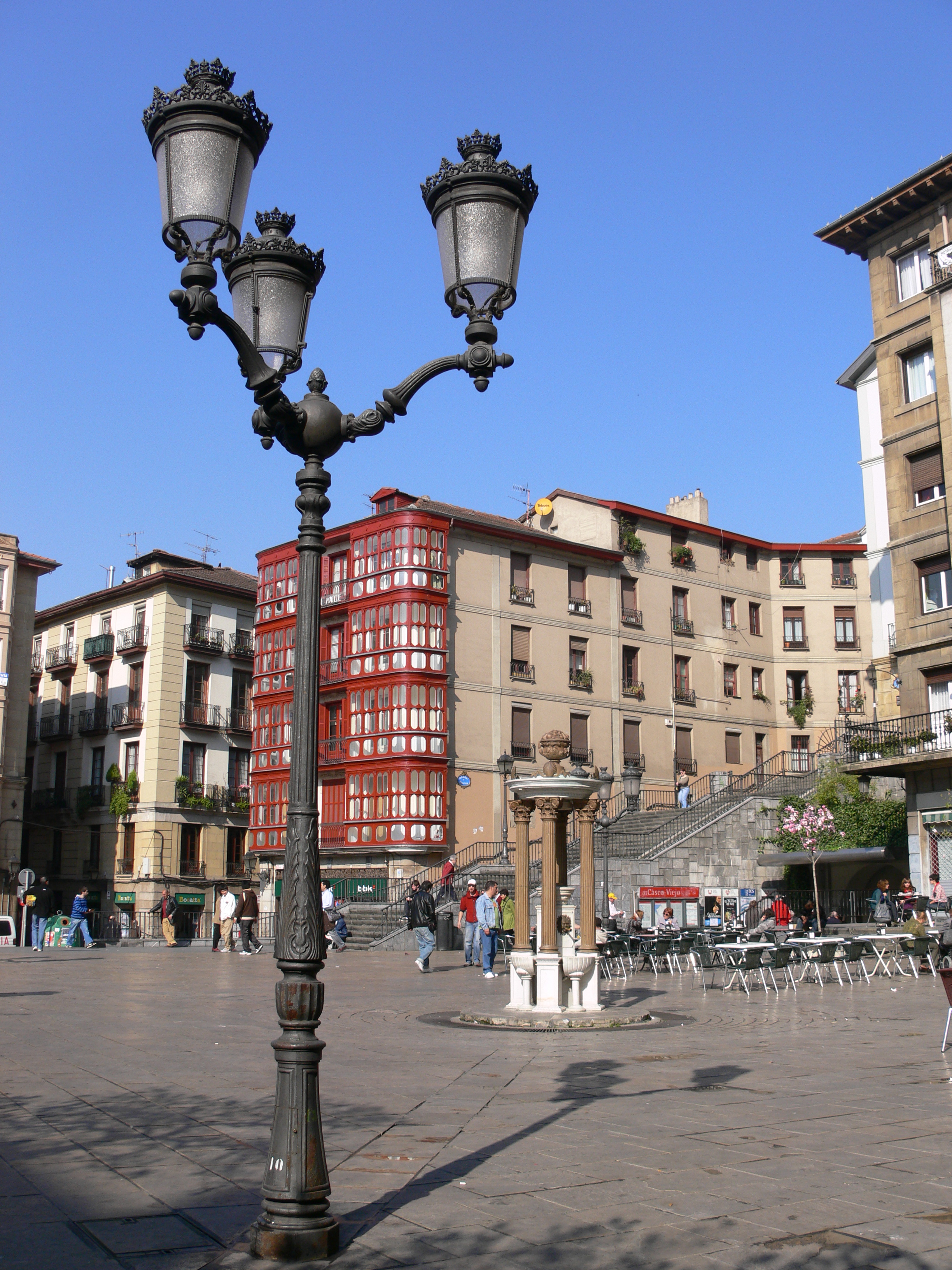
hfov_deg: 40.7
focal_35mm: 35
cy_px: 635
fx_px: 1283
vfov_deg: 52.6
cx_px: 476
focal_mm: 7.4
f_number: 5.6
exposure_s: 1/320
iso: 80
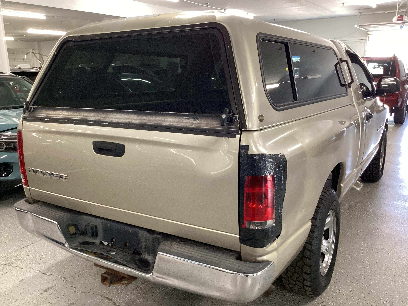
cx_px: 204
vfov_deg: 45.4
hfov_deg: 58.4
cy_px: 153
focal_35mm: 31
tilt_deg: -15.2
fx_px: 365
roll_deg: +0.7
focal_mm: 3.3
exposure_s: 1/60
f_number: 2.4
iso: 250
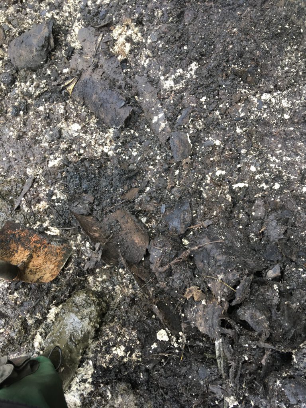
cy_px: 204
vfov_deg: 61.7
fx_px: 342
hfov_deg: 48.2
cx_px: 153
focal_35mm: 29
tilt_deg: -71.8
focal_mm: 4.15
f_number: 2.2
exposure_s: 1/33
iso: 32
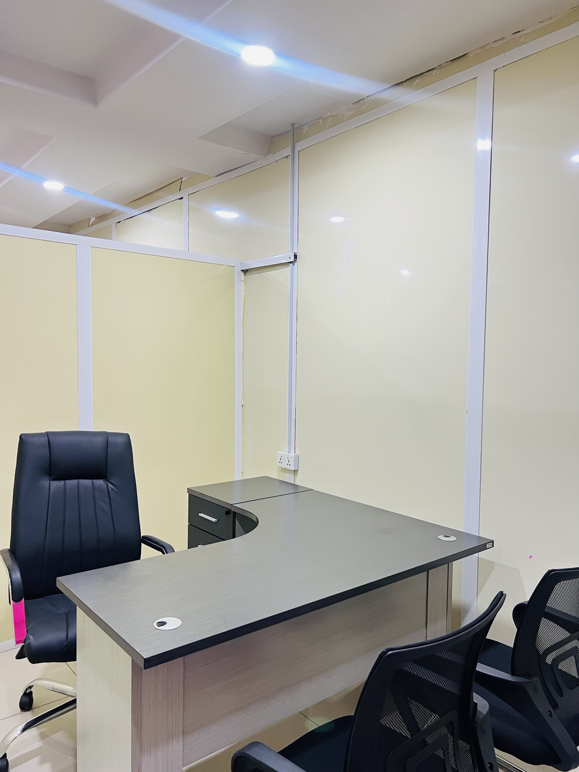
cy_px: 386
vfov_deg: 67.3
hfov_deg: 53.1
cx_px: 290
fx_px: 580
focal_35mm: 26
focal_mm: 5.7
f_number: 1.5
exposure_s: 1/51
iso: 200
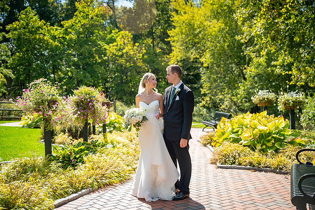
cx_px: 158
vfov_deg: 31.6
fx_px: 371
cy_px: 105
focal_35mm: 42
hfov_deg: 46.0
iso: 1000
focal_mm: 42
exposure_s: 1/8000
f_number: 2.8
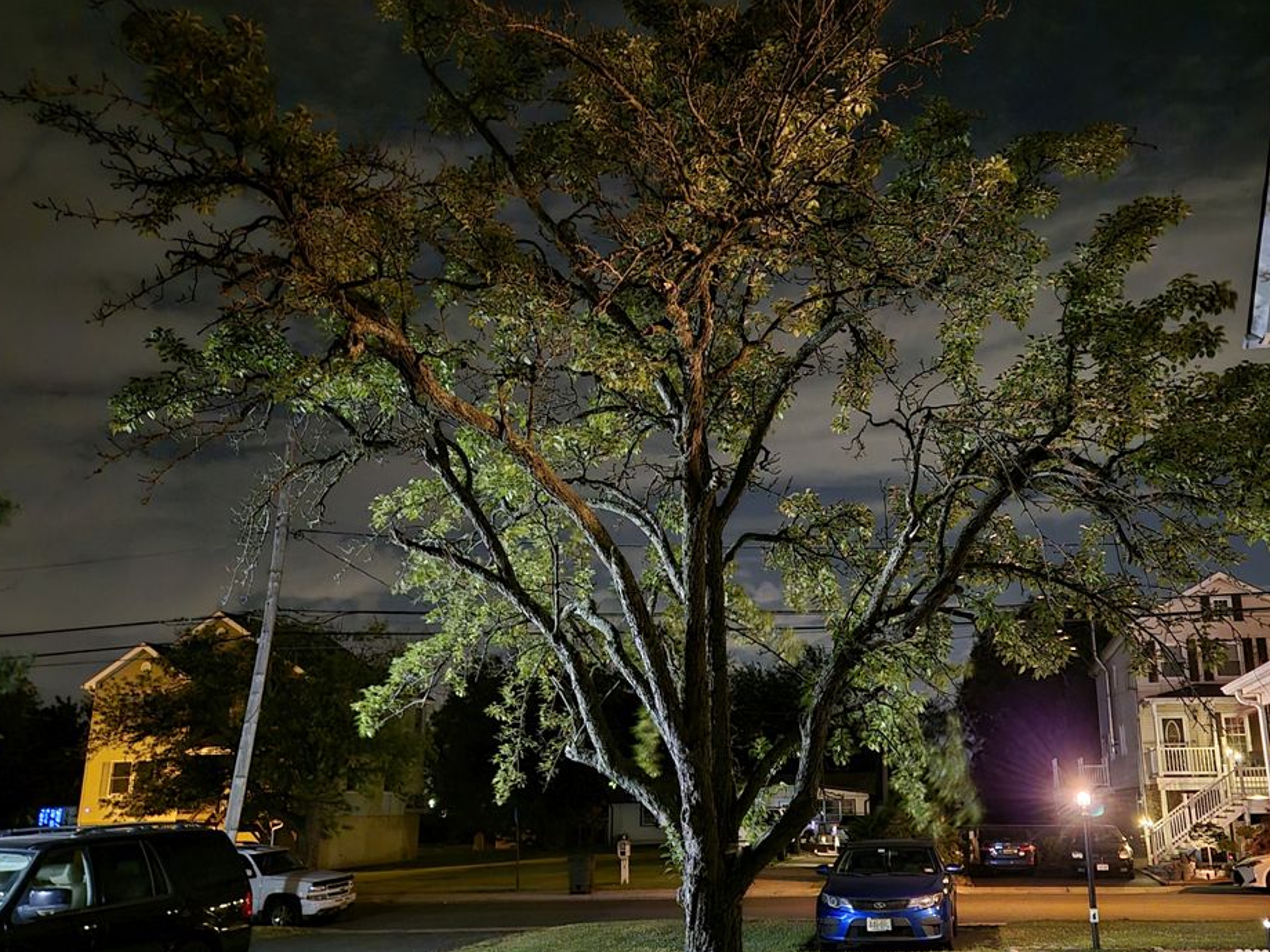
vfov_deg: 44.1
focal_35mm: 32
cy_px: 506
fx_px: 1174
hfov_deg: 56.3
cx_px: 777
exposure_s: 1/7
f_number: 1.8
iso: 3200
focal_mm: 5.4
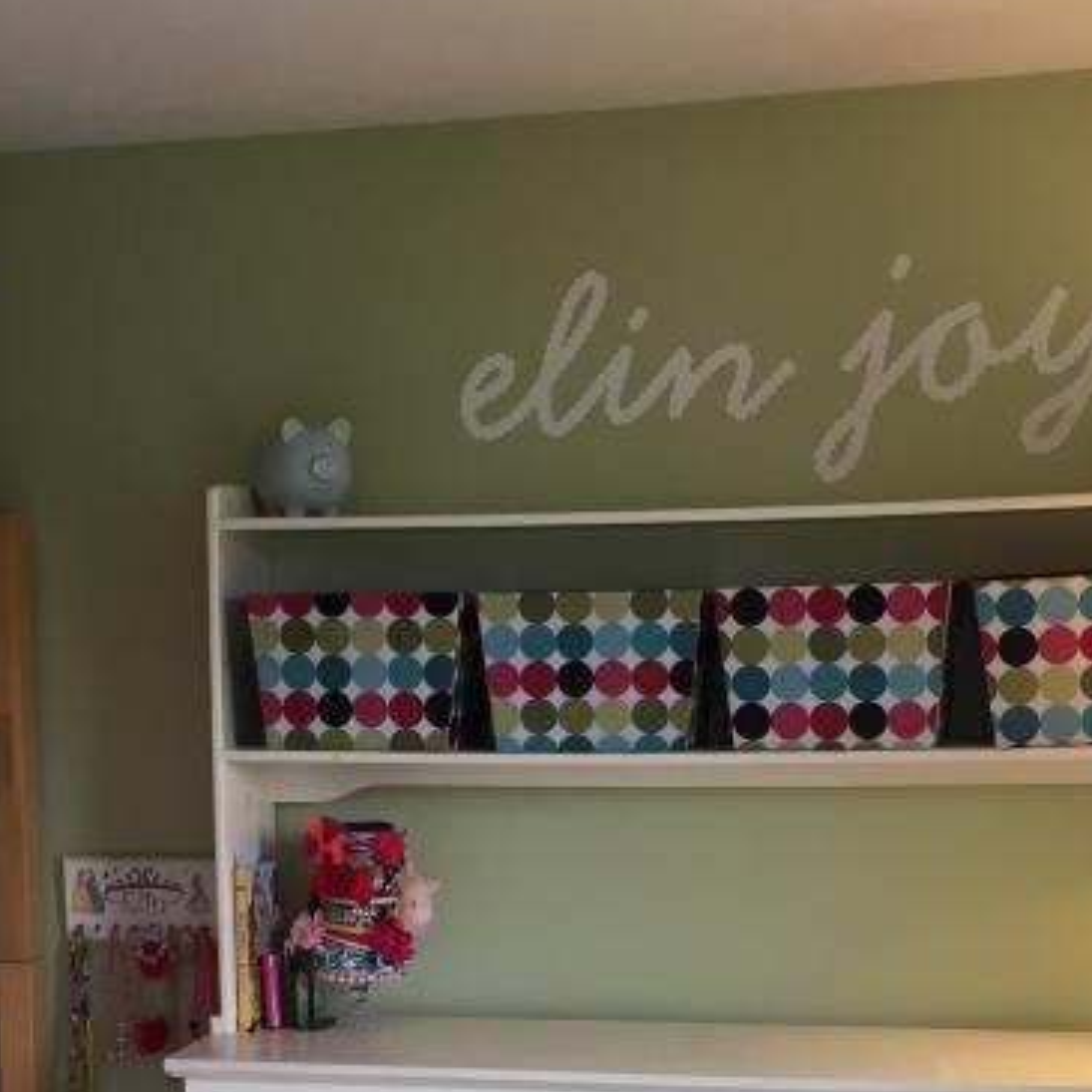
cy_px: 924
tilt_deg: -5.8
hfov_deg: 23.9
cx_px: 356
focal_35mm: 72
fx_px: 2570
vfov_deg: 23.5
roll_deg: +0.8
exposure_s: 1/40
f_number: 2.2
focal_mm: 4.15
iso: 32
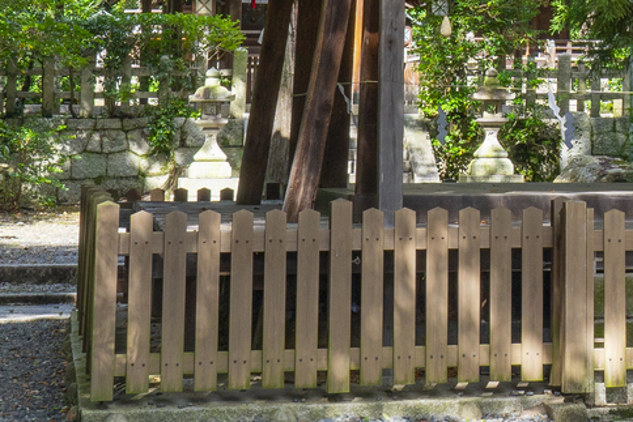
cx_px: 766
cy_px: -364
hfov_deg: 15.4
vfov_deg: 10.1
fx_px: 2251
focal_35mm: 128
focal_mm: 31
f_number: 13
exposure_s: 1/40
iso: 250
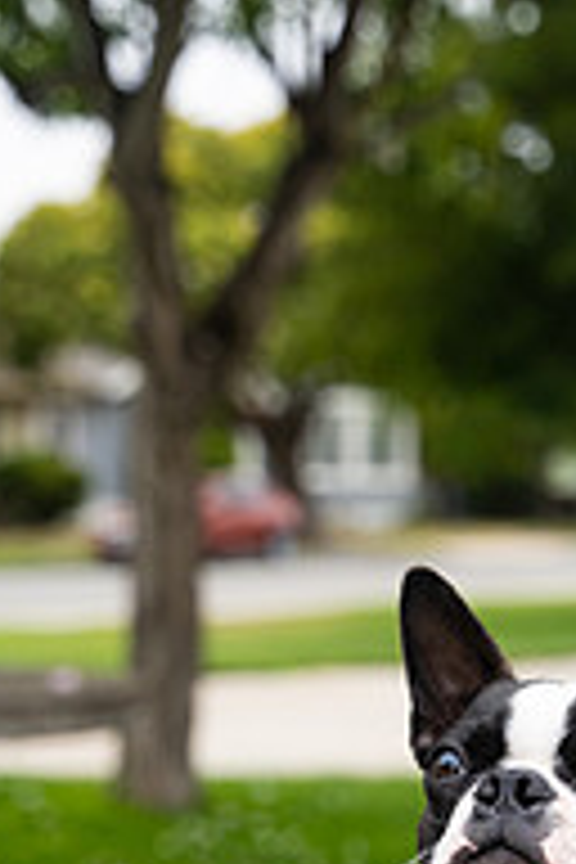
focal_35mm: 117
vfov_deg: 17.1
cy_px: 864
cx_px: 576
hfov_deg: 11.6
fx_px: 2808
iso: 640
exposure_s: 1/500
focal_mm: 50
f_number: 4
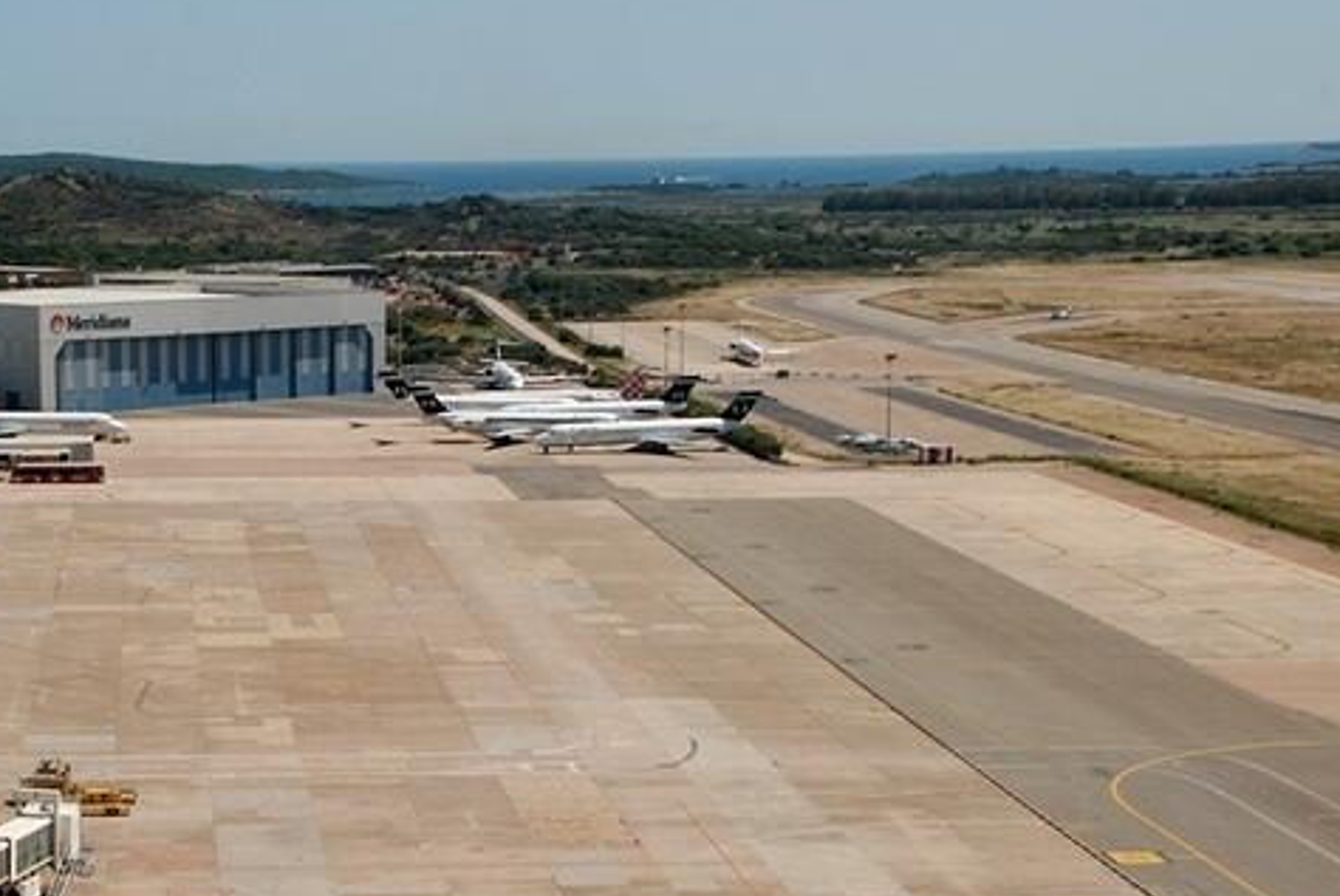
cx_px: 325
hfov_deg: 24.7
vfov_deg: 16.7
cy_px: 736
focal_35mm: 81
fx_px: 3018
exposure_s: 1/400
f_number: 10
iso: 200
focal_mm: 32
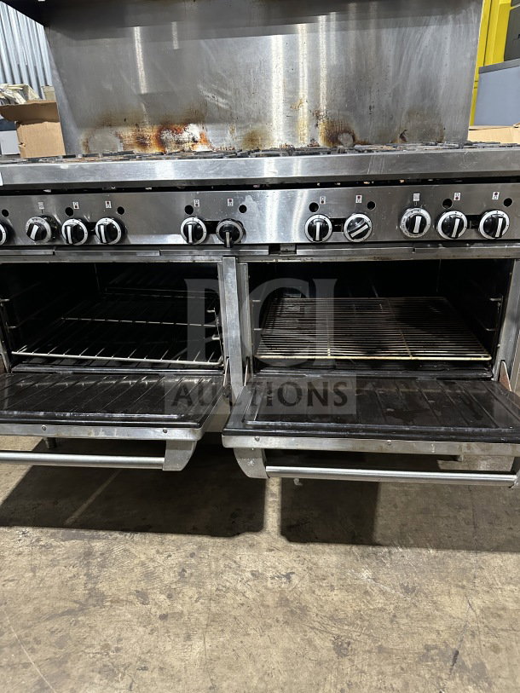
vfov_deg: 71.6
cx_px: 260
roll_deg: +1.7
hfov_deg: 56.8
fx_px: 481
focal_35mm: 24
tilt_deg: -22.6
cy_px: 346
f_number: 1.78
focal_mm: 6.86
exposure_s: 1/60
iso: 800
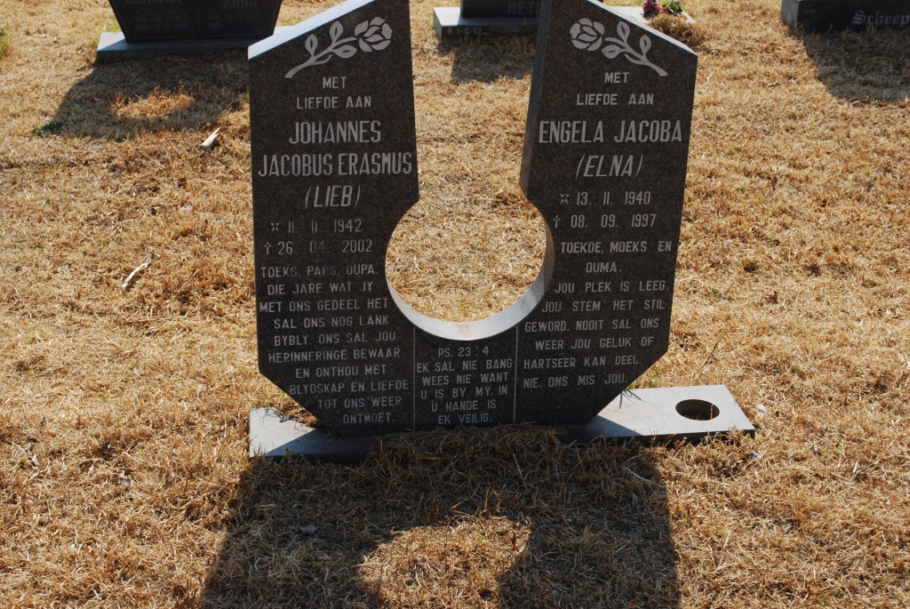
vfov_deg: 25.8
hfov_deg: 37.8
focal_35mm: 52
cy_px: 304
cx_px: 455
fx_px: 1328
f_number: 7.1
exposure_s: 1/200
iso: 100
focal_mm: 35
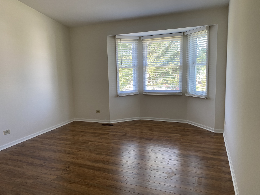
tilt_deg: -8.0
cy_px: 98
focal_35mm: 26
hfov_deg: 67.3
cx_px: 130
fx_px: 195
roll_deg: +1.6
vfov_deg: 53.1
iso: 100
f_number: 1.8
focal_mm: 4.25
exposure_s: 1/60
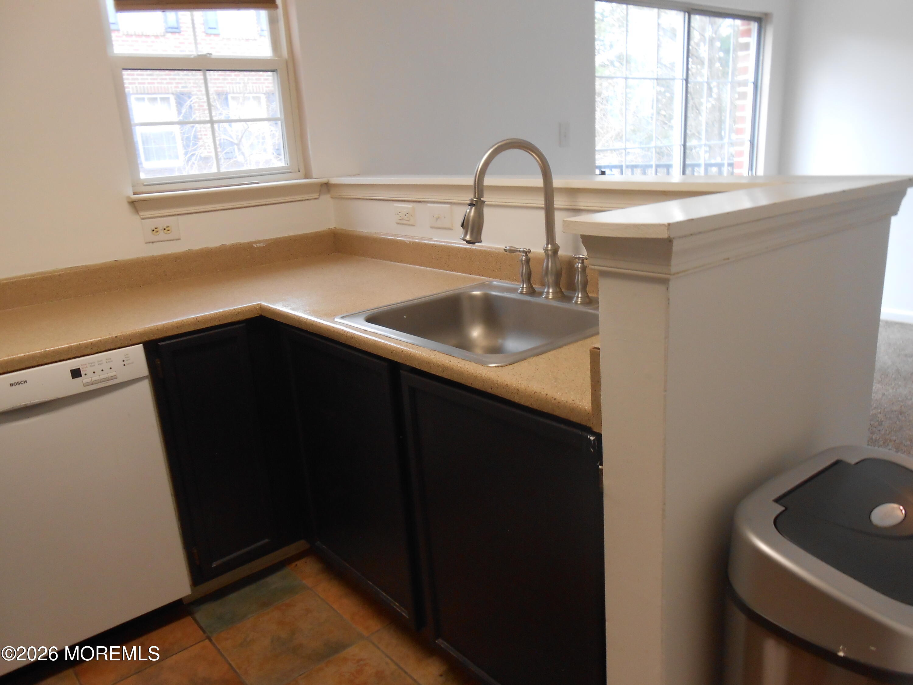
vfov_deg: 53.1
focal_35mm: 26
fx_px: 686
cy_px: 342
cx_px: 456
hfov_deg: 67.3
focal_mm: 4.6
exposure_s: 1/30
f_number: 3.5
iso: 160
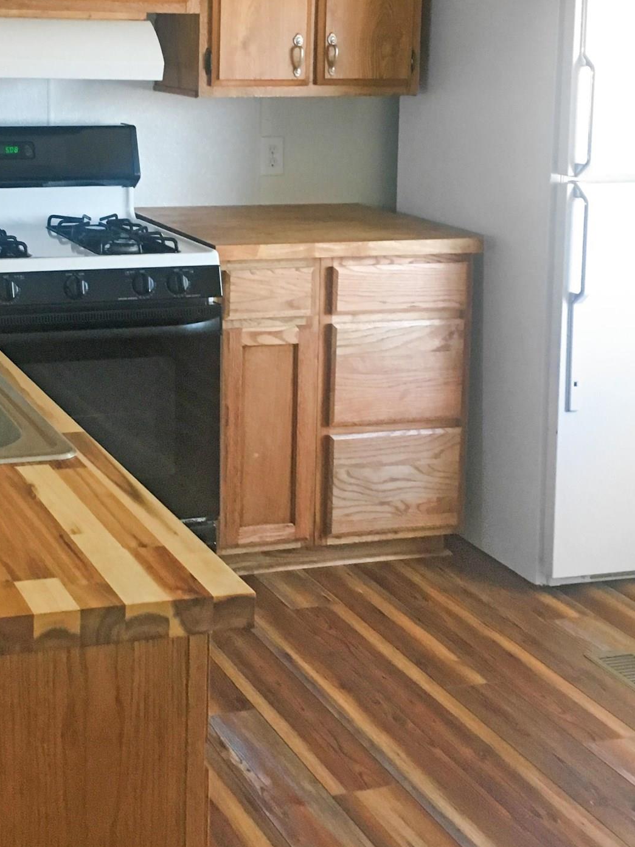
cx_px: 168
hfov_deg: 29.8
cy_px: 397
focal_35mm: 48
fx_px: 1174
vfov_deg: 39.6
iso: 200
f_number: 2.2
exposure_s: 1/24
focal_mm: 4.15
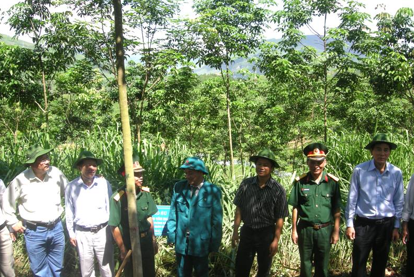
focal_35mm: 38
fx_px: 437
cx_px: 209
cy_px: 149
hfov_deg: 50.7
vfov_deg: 35.1
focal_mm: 7.5
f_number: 4.8
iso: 64
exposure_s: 1/138
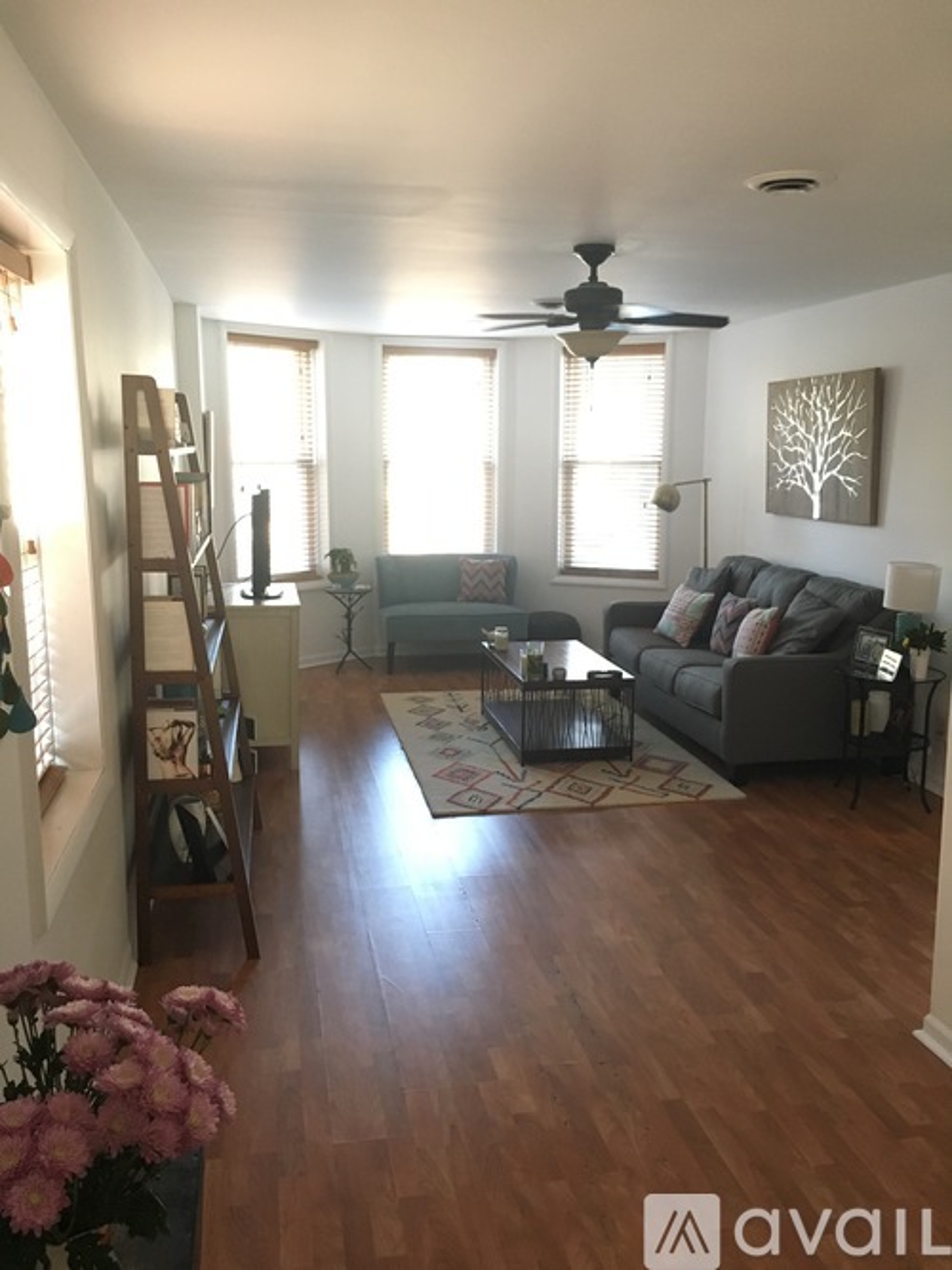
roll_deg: -0.1
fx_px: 1064
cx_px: 476
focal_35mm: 29
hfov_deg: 48.2
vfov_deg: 61.7
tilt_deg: -9.7
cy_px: 635
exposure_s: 1/20
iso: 200
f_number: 2.2
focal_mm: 4.15
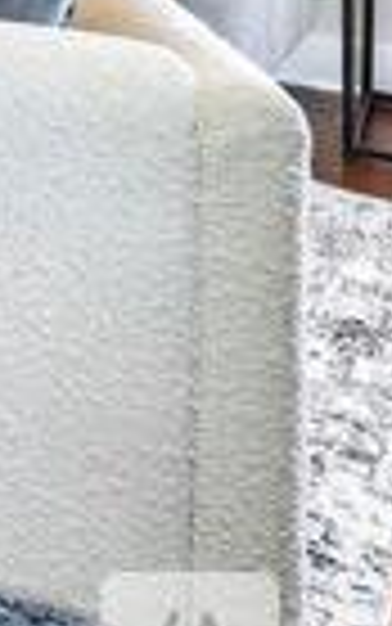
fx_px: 1315
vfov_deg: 21.4
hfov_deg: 10.4
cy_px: -374
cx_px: -858
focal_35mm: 77
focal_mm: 14
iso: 640
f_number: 7.1
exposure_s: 1/40
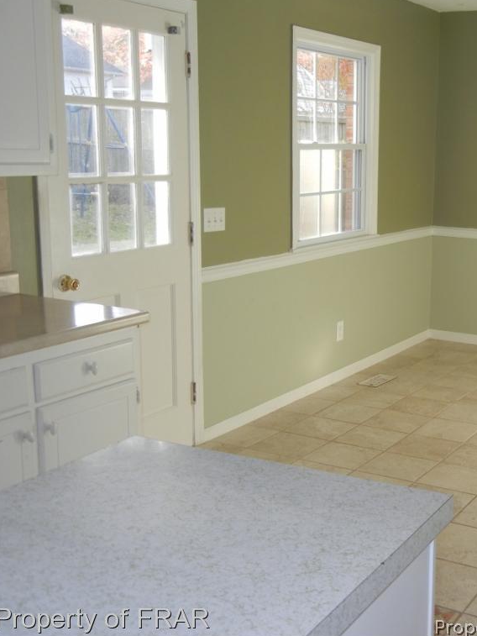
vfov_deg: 41.2
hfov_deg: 30.4
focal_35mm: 46
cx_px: 413
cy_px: 318
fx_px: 845
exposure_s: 1/52.8
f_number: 3.6
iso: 160
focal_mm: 6.2
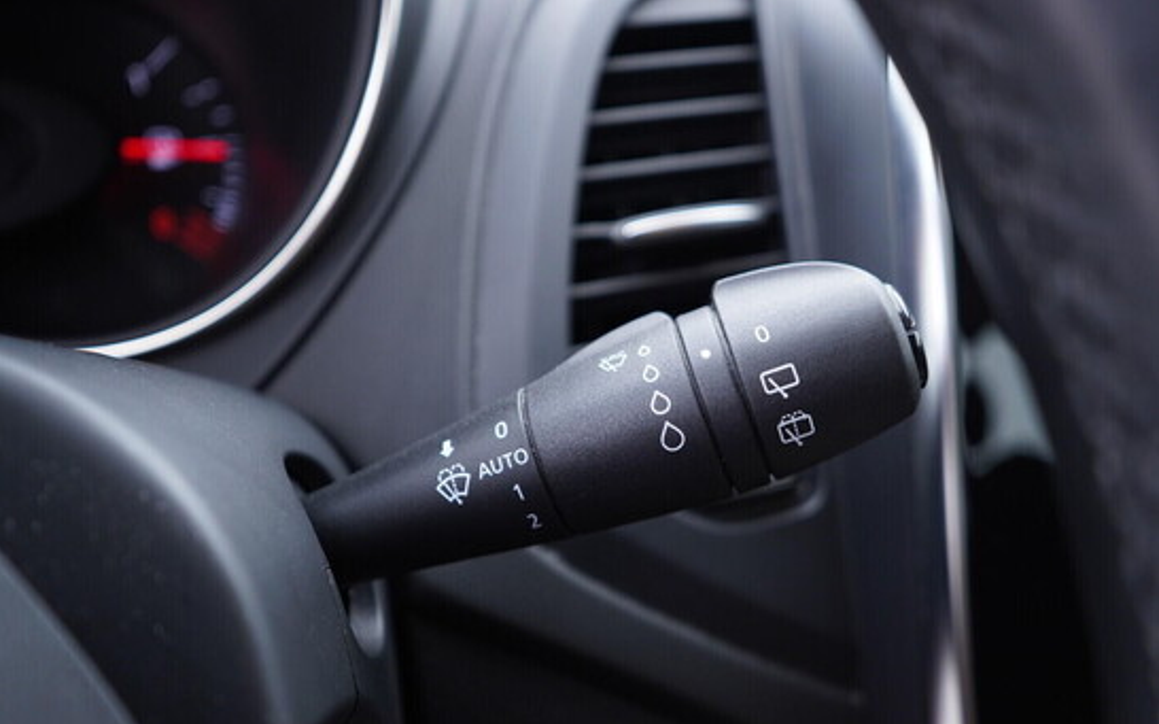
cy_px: 387
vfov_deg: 34.4
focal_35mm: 37
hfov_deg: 52.8
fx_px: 1168
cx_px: 580
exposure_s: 1/40
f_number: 2.8
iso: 320
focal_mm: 24
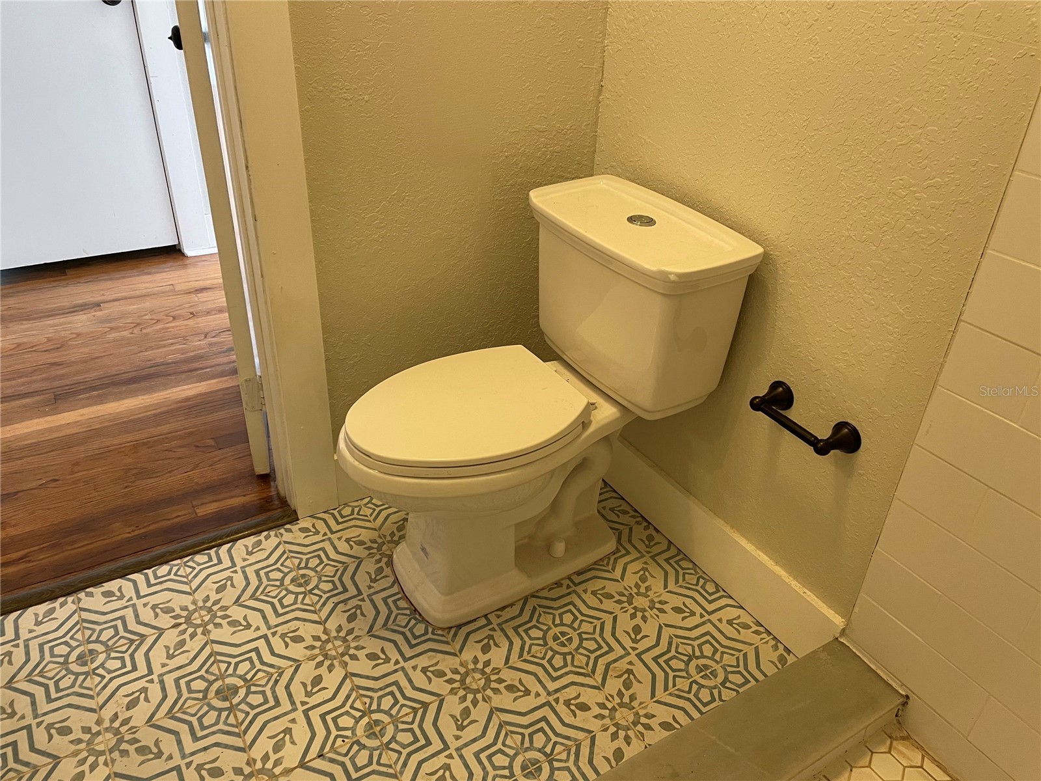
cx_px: 520
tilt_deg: -31.3
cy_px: 390
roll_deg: -2.3
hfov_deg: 67.3
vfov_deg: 53.1
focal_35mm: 26
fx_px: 782
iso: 100
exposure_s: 1/60
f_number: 1.6
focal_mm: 4.2
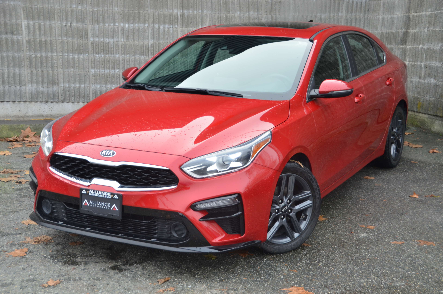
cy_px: 147
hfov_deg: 37.9
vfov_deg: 25.6
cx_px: 222
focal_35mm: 52
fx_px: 645
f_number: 5.6
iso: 360
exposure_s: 1/125
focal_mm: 35
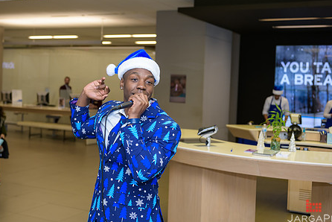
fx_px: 480
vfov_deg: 26.0
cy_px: 94
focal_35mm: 52
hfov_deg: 38.1
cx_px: 143
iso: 400
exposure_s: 1/125
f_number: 3.2
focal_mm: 40
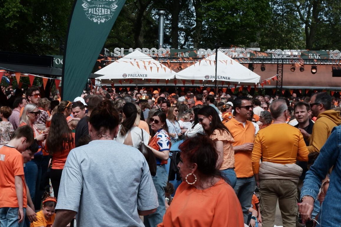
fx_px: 862
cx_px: 66
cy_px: 188
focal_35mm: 91
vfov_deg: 14.9
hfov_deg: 22.1
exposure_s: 1/220
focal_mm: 27
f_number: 11
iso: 200
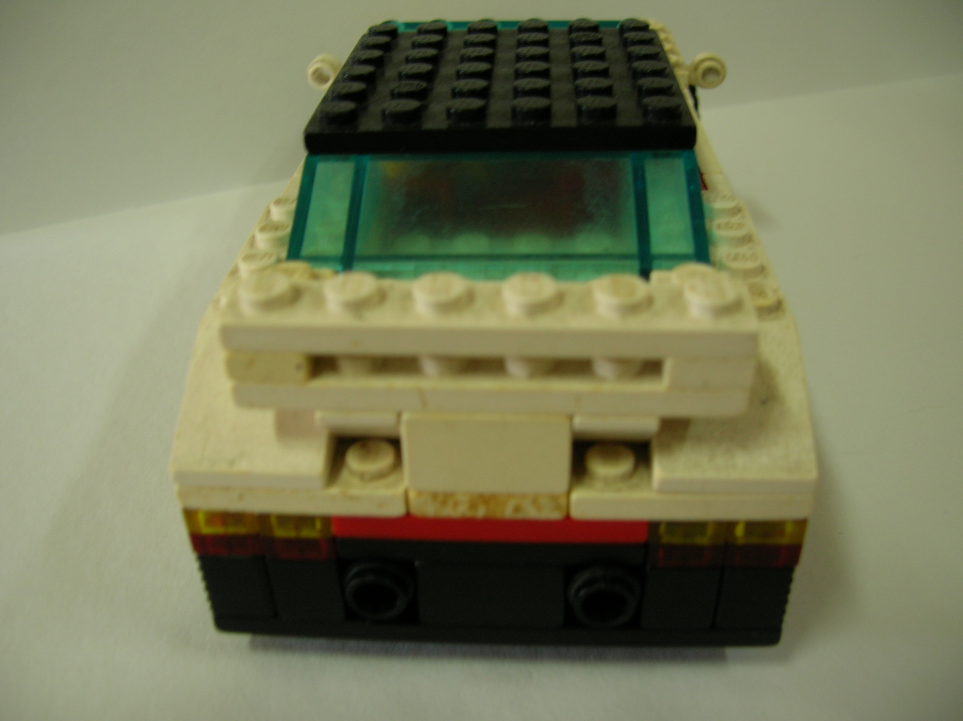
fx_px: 945
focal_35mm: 34
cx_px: 482
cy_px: 360
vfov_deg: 41.7
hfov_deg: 54.0
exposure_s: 1/5.3
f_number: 2.9
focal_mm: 5.7
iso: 50
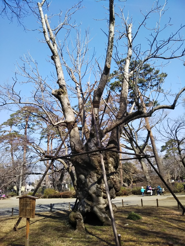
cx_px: 92
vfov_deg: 60.0
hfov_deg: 46.8
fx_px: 214
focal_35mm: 30
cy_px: 123
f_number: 2.2
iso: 20
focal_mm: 4
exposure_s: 1/592
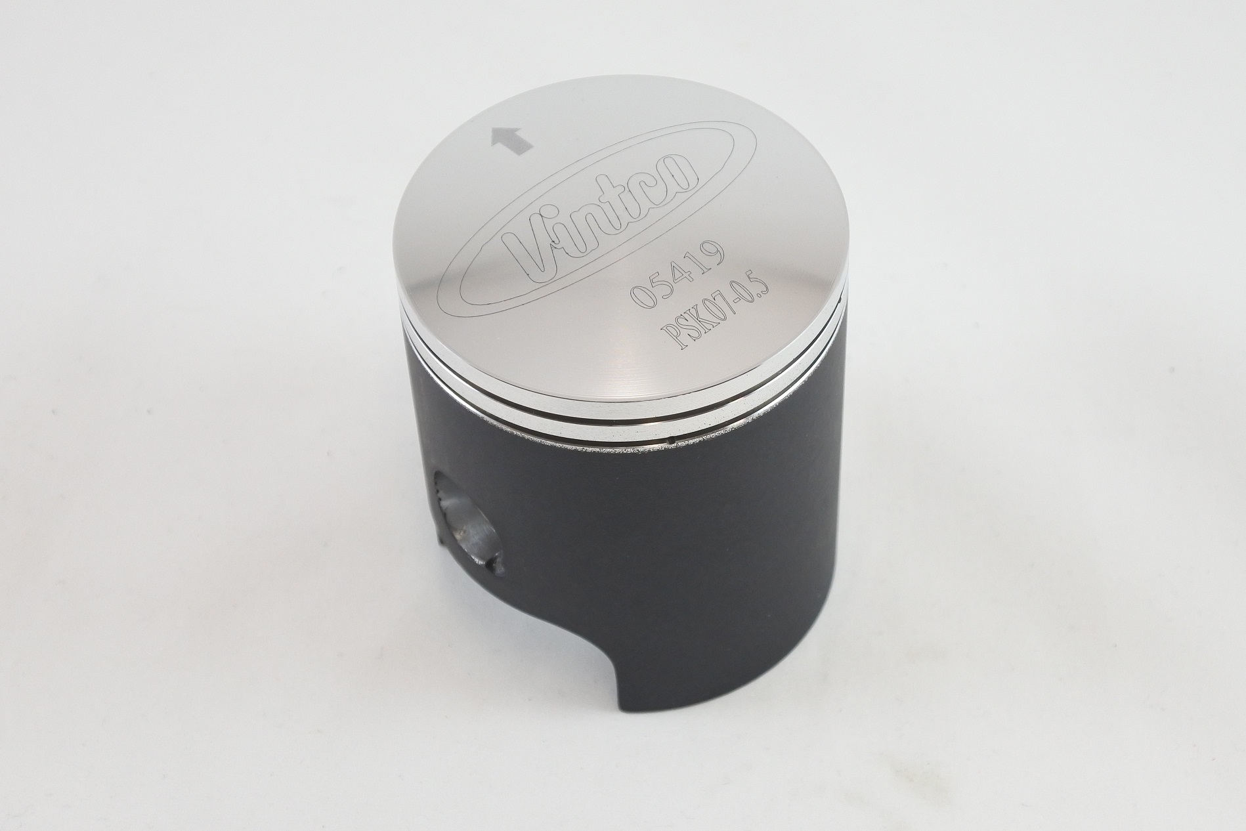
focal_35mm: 48
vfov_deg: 28.1
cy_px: 416
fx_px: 1661
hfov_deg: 41.1
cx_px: 623
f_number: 4.5
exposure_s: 1/125
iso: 450
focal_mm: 18
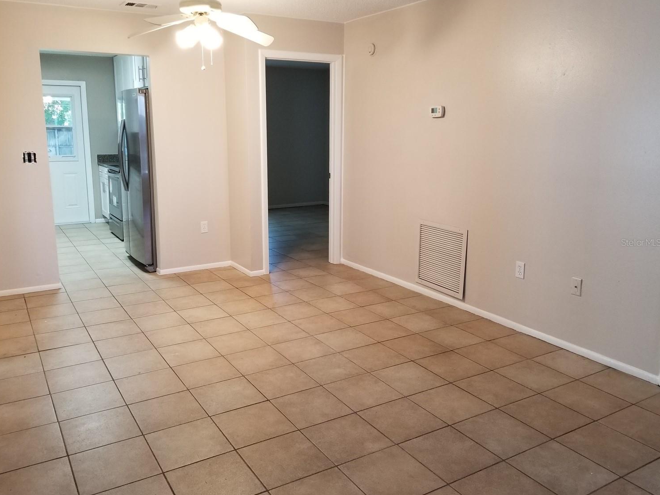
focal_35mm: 28
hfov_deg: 63.4
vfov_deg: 49.7
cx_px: 308
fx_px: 534
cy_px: 242
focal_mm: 4.25
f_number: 1.7
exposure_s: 1/60
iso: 160
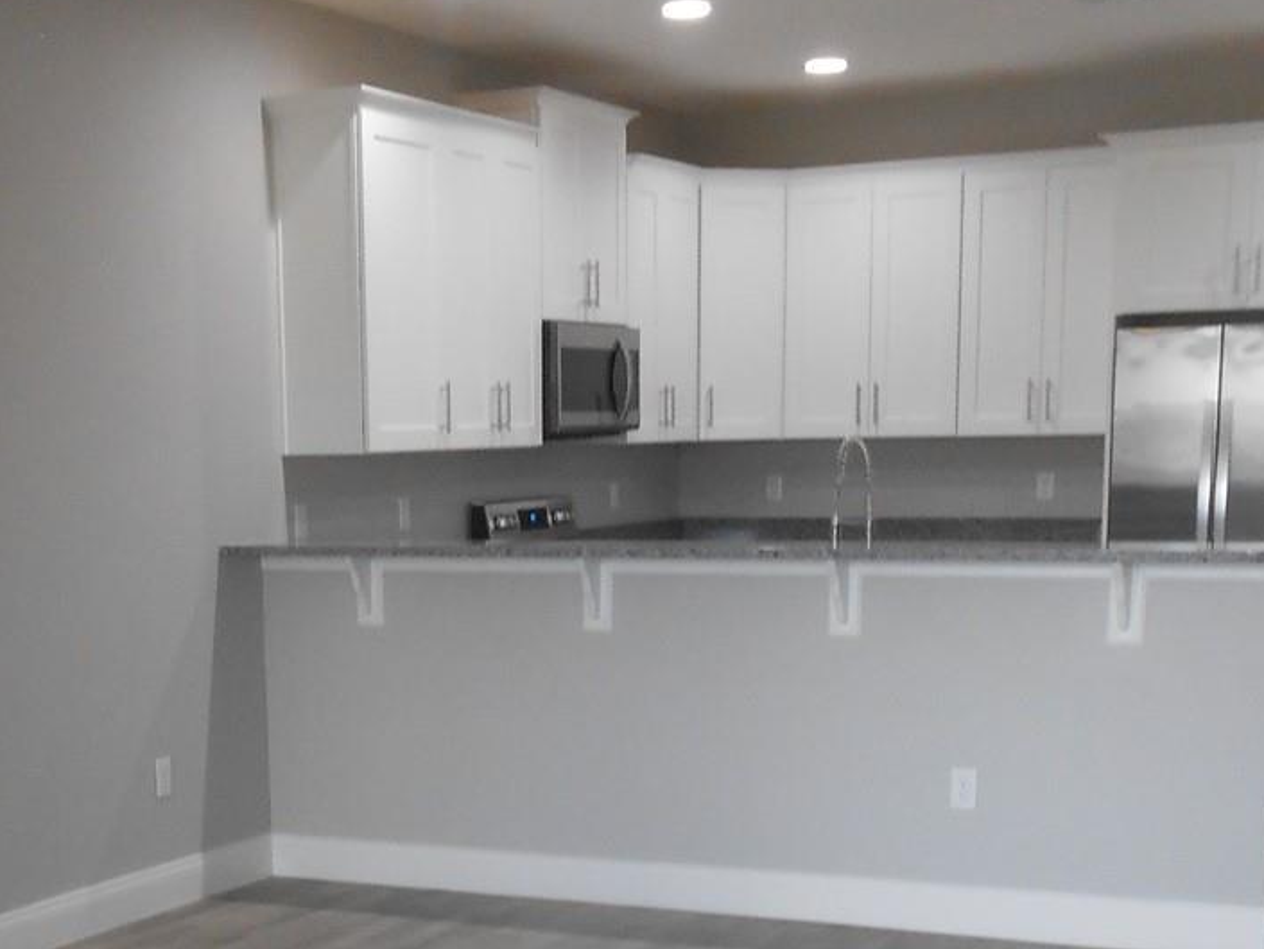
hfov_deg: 32.3
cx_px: 385
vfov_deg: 23.9
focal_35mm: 59
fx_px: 2155
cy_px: 908
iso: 250
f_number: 3.5
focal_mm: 4.6
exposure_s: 1/30
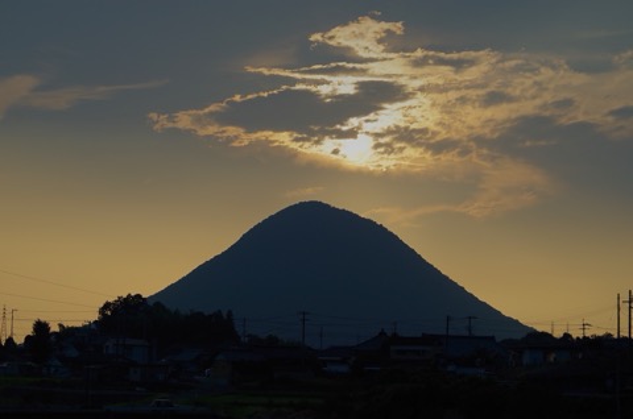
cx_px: 316
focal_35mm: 75
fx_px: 1316
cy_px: 210
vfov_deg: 18.1
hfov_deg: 27.0
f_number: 8
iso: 200
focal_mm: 50
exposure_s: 1/800
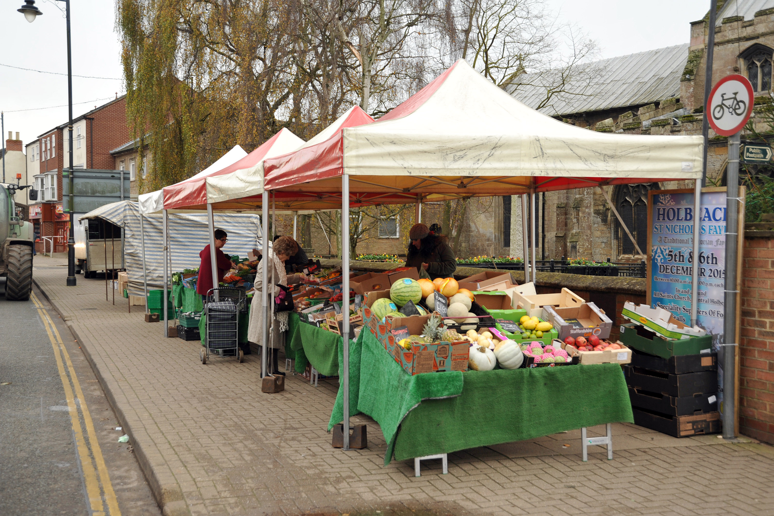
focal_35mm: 45
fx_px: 967
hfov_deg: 43.6
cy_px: 258
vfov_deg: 29.8
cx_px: 387
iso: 500
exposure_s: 1/200
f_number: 7.1
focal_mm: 45
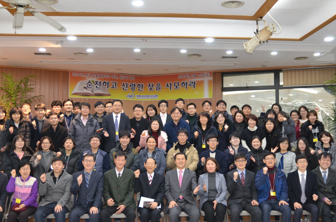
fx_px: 419
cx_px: 175
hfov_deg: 43.7
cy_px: 114
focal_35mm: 45
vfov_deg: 29.7
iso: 800
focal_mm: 24
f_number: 3.2
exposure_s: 1/60
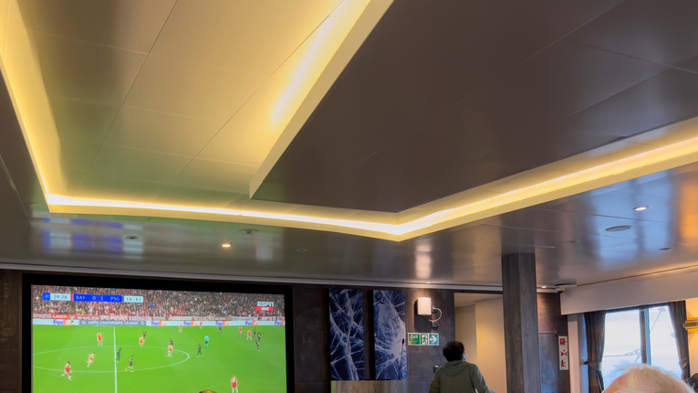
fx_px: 648
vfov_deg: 32.3
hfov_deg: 56.0
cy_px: 341
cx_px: 265
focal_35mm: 35
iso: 250
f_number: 1.8
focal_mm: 6.8
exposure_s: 1/40
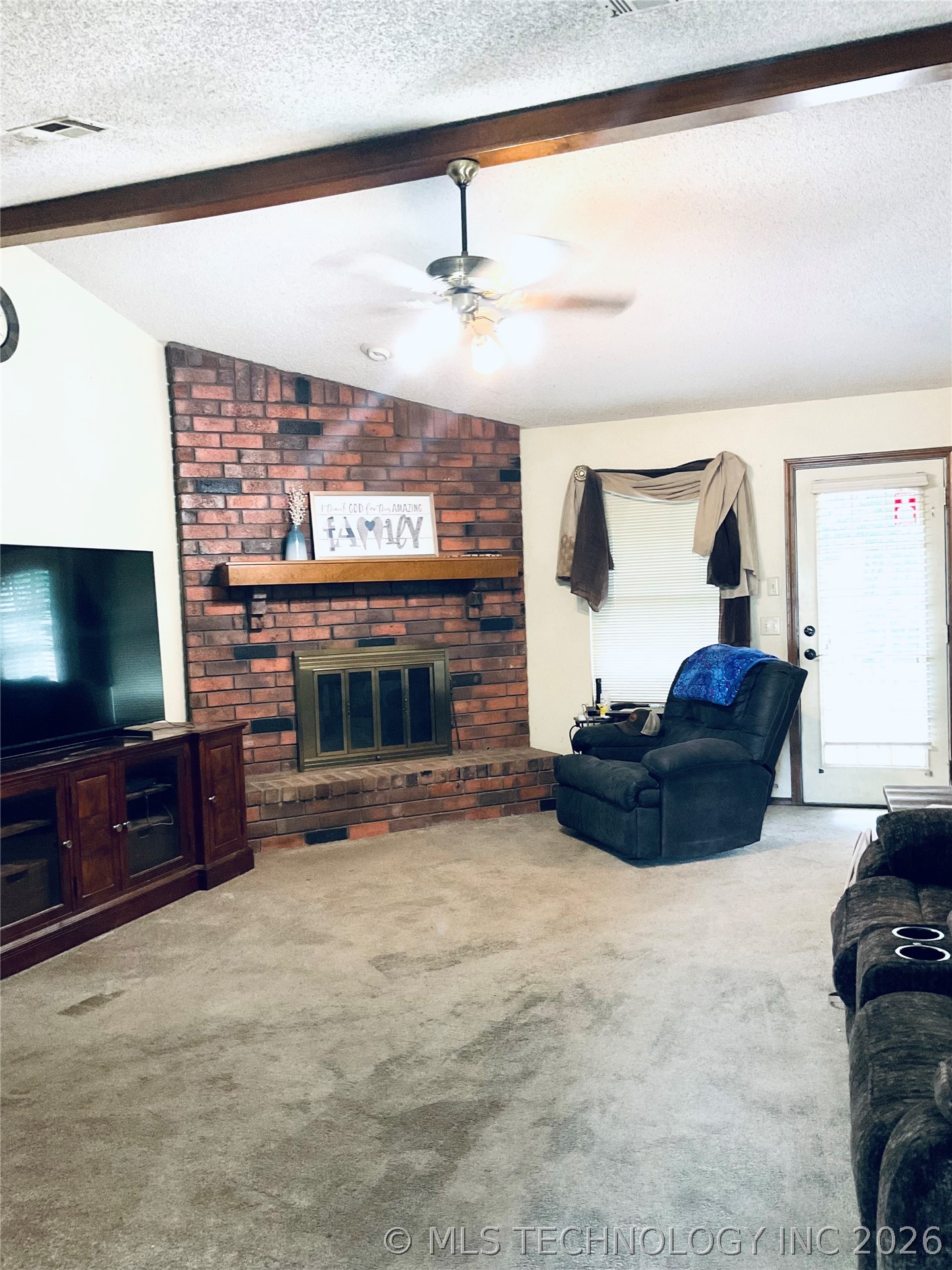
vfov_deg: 61.7
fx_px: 1063
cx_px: 476
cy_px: 635
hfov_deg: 48.2
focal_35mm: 29
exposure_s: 1/40
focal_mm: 3
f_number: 1.8
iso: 250
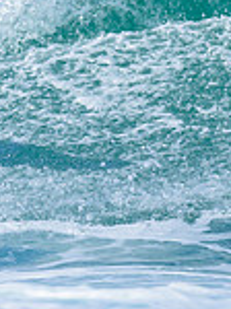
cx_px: -343
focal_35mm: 3905
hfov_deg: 0.4
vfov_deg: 0.5
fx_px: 34845
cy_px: -24
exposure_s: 1/2000
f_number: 6.3
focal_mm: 800
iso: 400
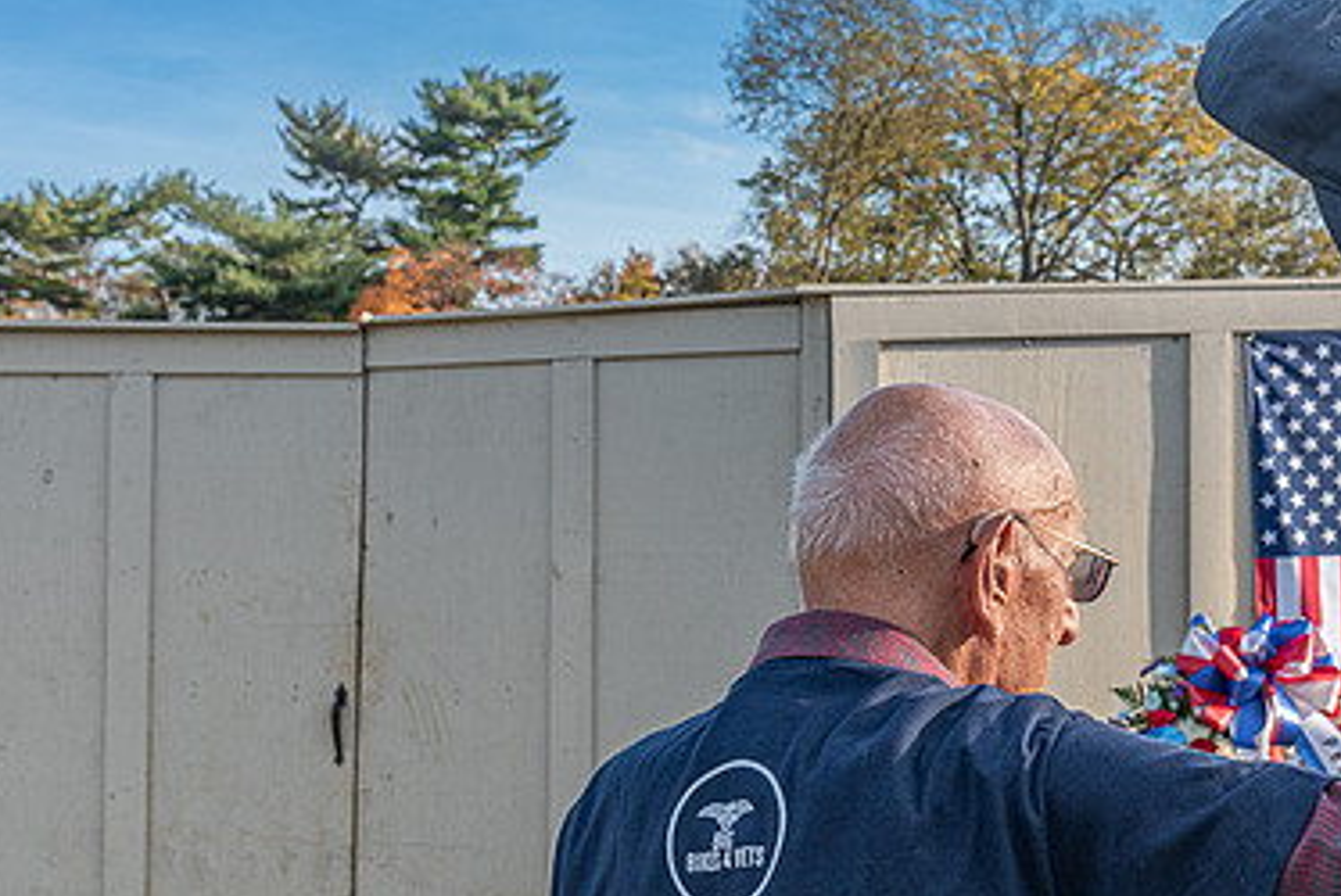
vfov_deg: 21.9
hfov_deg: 31.9
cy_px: 543
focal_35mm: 62
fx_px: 2311
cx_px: 954
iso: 500
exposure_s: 1/320
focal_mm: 40
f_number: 9
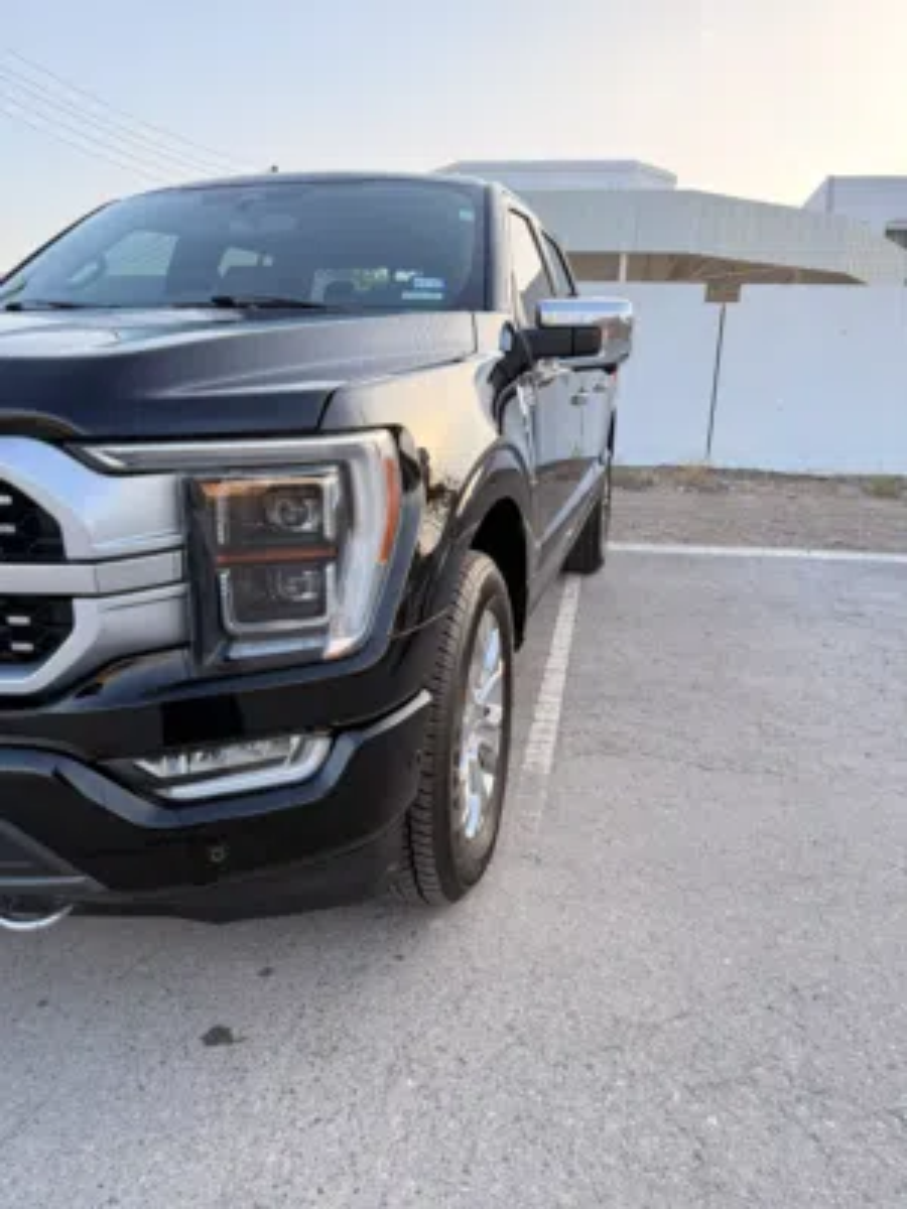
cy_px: 604
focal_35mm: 24
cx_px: 454
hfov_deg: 56.8
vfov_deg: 71.6
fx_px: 838
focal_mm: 6.76
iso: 100
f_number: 1.78
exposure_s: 1/524
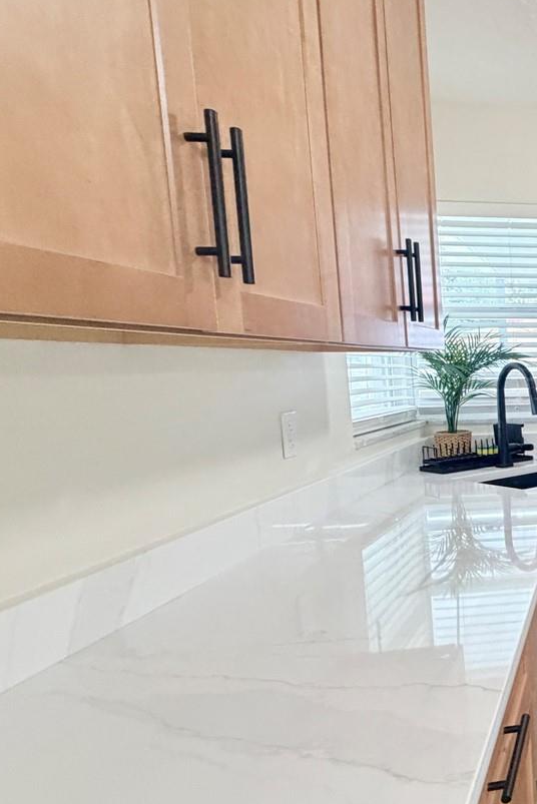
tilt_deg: -6.3
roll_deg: +1.1
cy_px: 430
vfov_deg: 63.6
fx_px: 648
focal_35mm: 29
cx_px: 761
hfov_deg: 30.5
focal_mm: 2.22
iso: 320
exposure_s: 1/60
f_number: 2.2
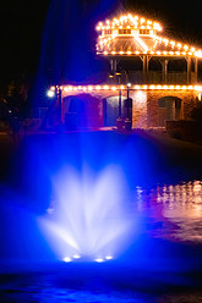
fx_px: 1812
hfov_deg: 6.4
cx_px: 47
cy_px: 132
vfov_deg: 9.6
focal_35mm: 215
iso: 80
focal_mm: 65
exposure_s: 2.5
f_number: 20
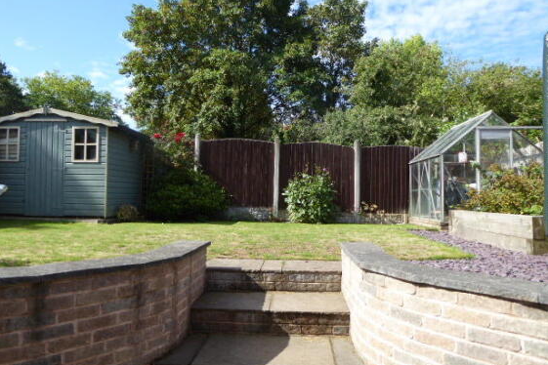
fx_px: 411
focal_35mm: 27
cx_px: 267
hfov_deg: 67.4
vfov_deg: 47.9
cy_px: 179
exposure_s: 1/400
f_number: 3.3
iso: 80
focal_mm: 4.3
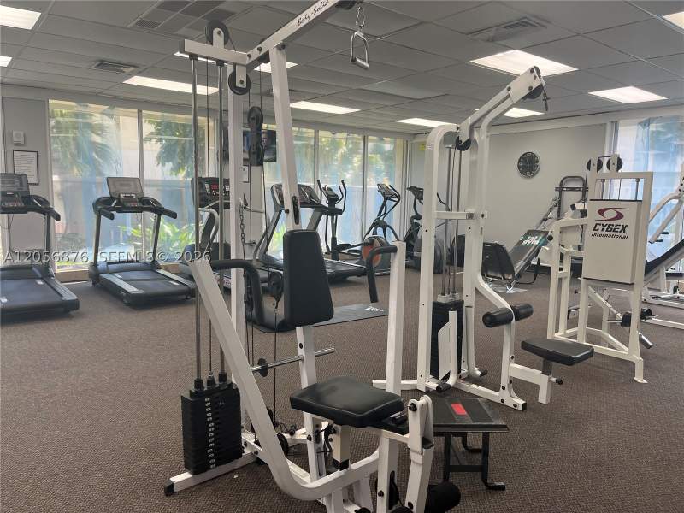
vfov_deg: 53.1
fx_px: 514
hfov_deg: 67.3
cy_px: 256
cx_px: 342
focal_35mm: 26
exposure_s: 1/120
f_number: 1.6
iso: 64
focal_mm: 5.1
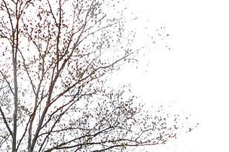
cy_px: 473
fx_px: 642
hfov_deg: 19.4
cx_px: -20
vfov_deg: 9.8
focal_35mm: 101
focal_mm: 10
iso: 100
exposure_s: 1/200
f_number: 10
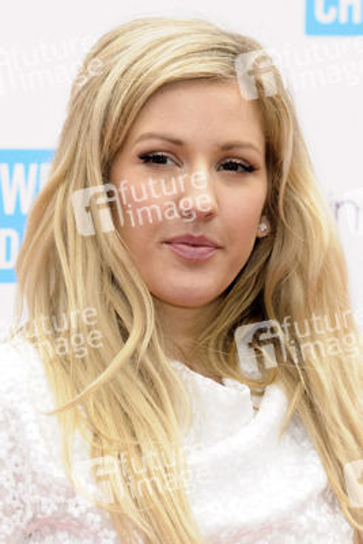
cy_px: 272
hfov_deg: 6.8
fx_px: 3060
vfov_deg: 10.2
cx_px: 182
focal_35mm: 202
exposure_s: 1/250
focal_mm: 135
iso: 320
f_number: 4.5
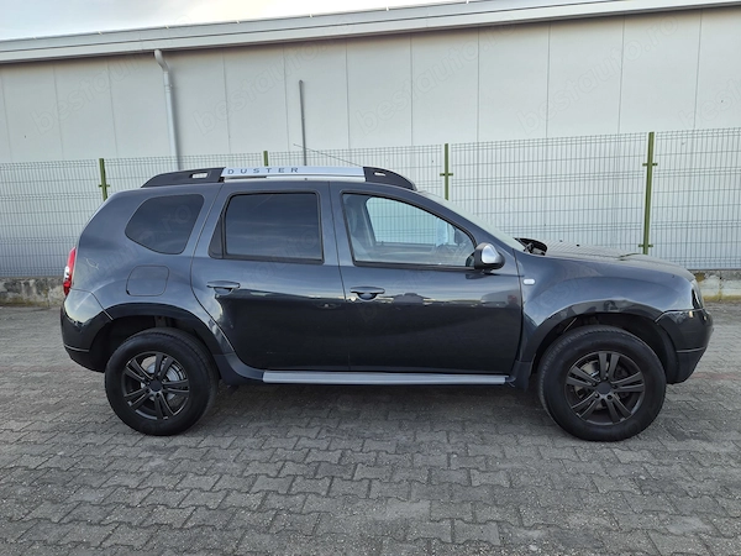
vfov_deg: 58.9
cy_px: 278
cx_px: 370
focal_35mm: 23
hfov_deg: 73.9
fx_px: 492
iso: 40
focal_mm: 5.4
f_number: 1.8
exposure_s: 1/359
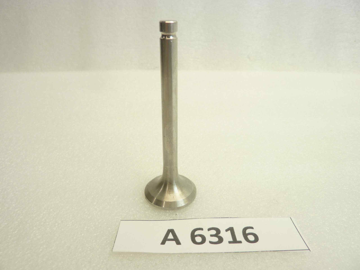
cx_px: 180
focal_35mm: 25
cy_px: 135
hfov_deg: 69.4
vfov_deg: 54.9
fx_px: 260
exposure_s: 1/25
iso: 80
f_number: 3.3
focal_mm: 4.1
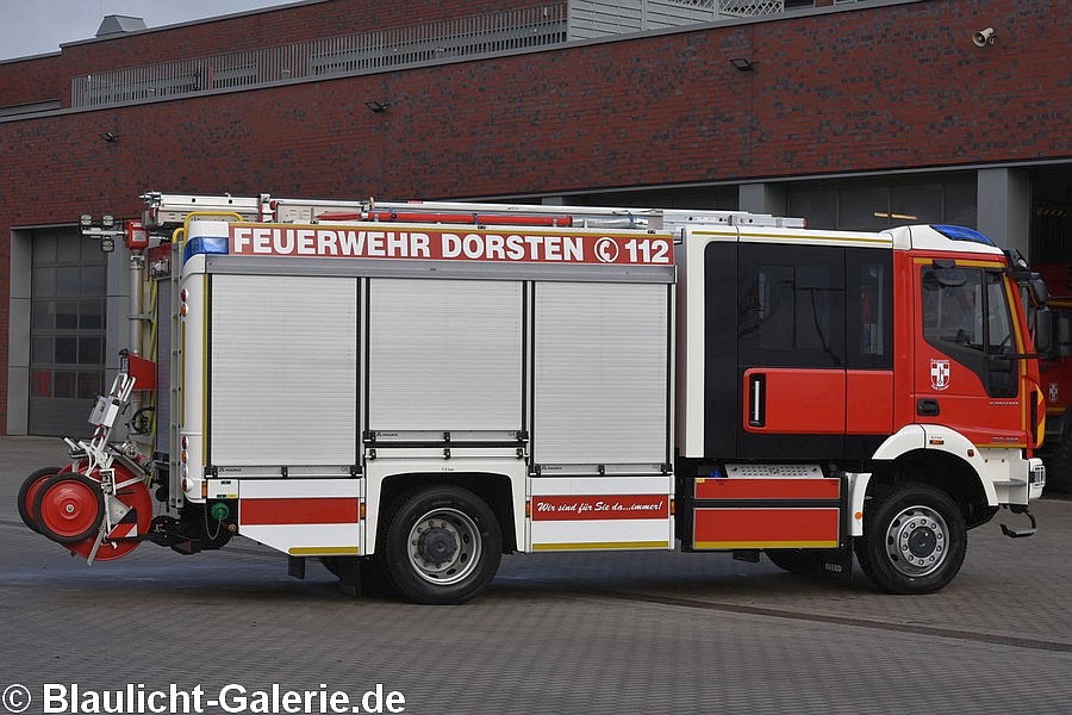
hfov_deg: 28.8
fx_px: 2084
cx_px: 536
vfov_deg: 19.5
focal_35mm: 70
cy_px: 358
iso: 200
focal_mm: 70
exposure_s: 1/320
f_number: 9
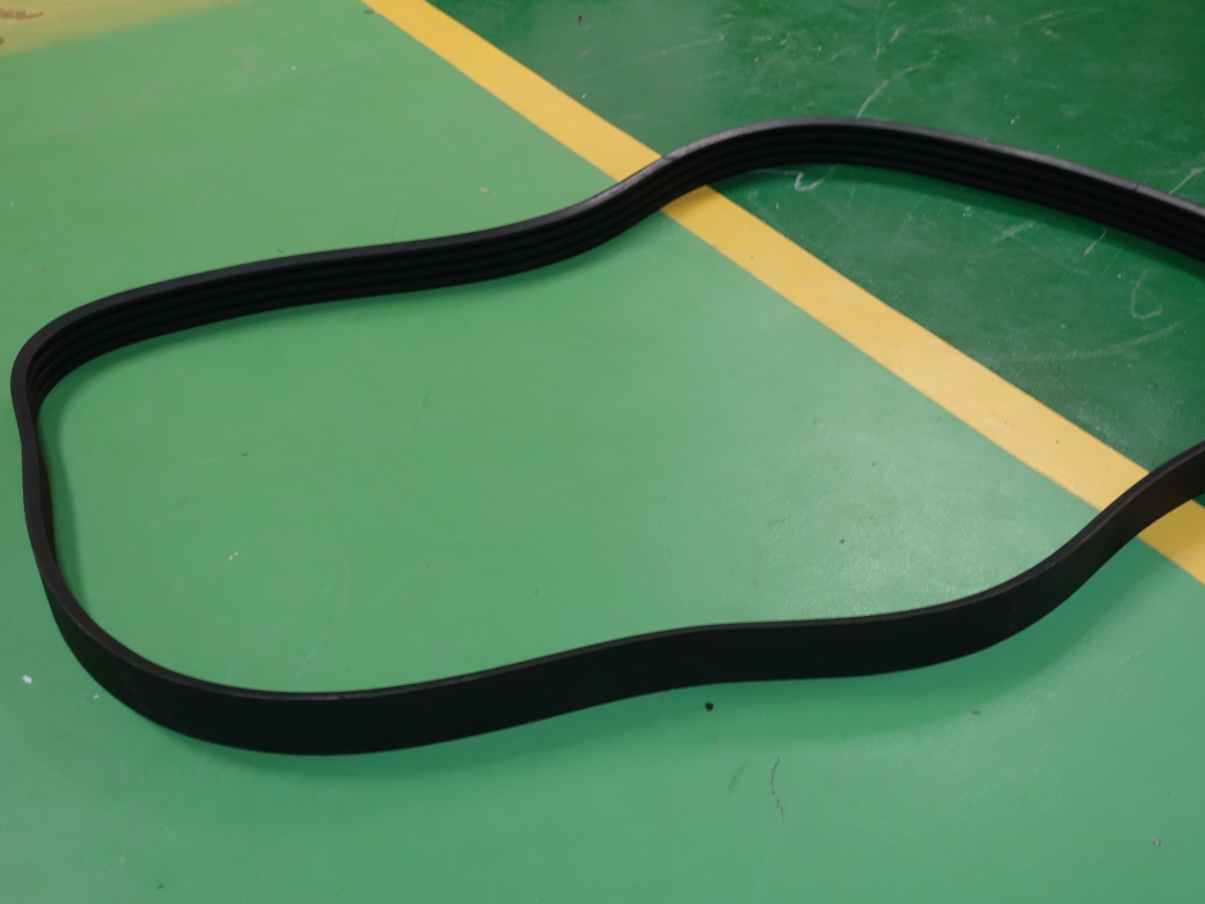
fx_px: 1671
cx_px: 671
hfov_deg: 39.6
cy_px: 451
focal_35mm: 48
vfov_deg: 30.3
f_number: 2.8
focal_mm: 16.17
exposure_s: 1/30
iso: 800
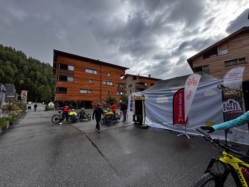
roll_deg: +1.1
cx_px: 124
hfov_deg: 102.1
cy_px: 94
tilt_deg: +6.6
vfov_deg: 85.7
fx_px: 101
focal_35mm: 14
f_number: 2.2
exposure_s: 1/687
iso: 40
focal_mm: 2.22
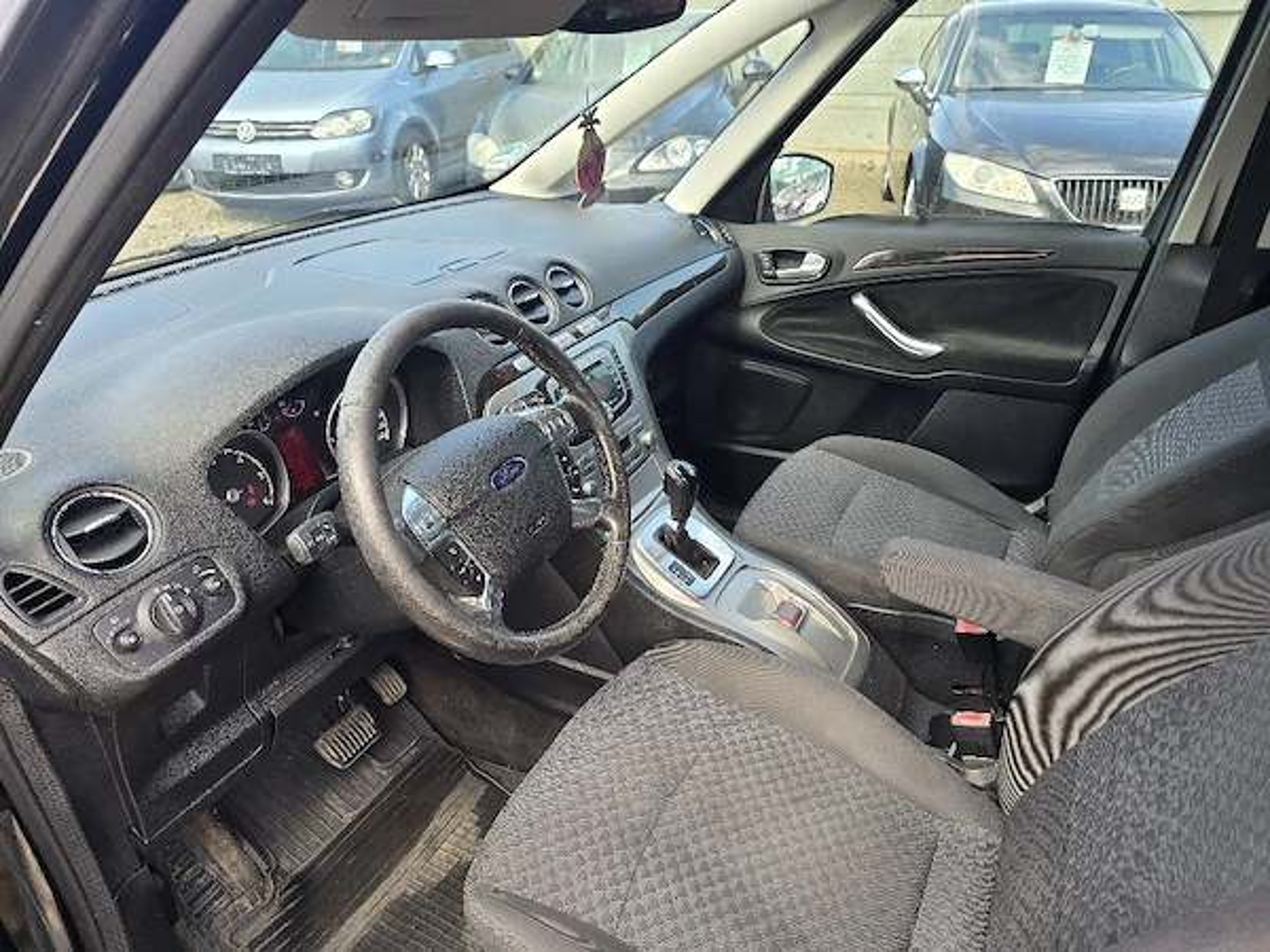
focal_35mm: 23
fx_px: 844
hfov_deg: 73.9
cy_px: 476
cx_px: 635
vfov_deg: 58.9
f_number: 1.7
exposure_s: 1/182
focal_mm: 6.3
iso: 32
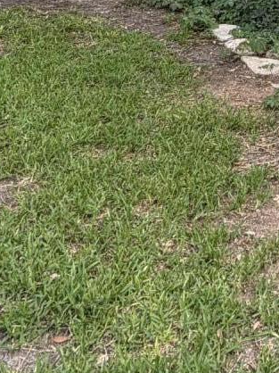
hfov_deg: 20.9
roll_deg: -3.7
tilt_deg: +4.9
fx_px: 721
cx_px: 301
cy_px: -198
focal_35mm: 67
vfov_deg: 23.0
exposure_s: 1/260
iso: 50
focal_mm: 2.22
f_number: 2.2
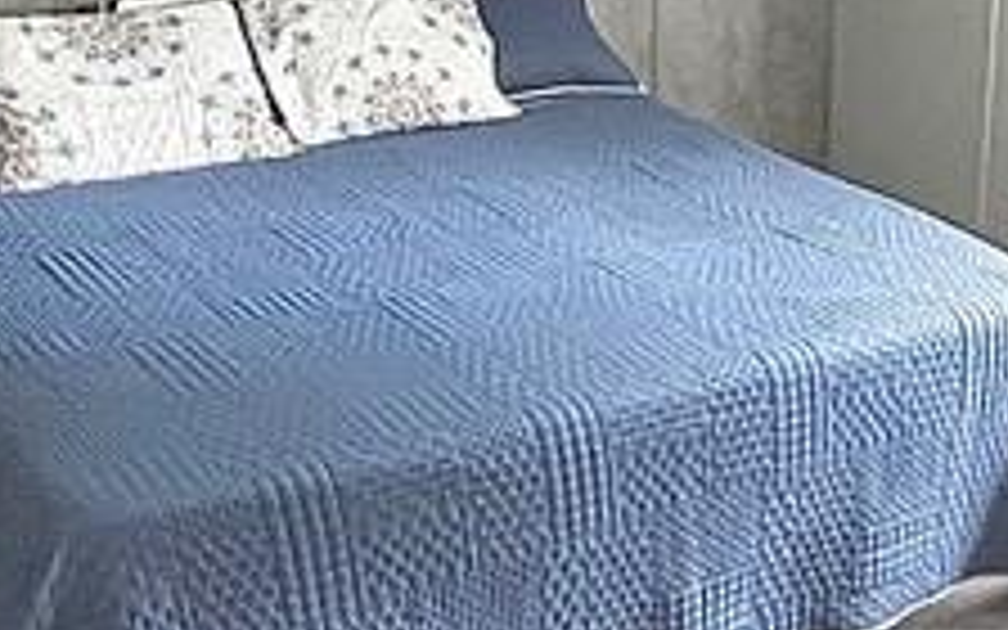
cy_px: 104
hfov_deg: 31.2
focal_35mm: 63
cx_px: 882
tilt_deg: -15.8
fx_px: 1731
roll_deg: -2.2
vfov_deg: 20.3
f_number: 1.8
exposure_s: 1/60
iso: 640
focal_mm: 1.57
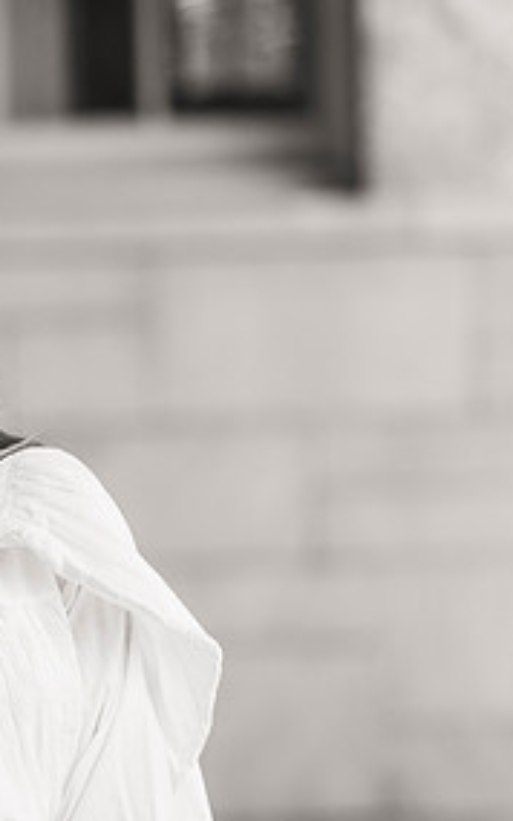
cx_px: -64
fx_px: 9512
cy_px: 510
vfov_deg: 4.9
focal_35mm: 425
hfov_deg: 3.1
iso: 320
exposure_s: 1/250
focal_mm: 200
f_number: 3.5
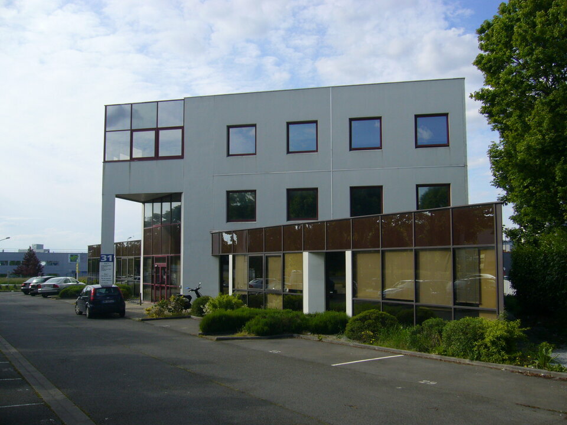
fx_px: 573
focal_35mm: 35
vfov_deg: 40.7
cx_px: 284
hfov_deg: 52.6
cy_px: 212
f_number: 5.6
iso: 80
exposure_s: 1/400
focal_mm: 5.8
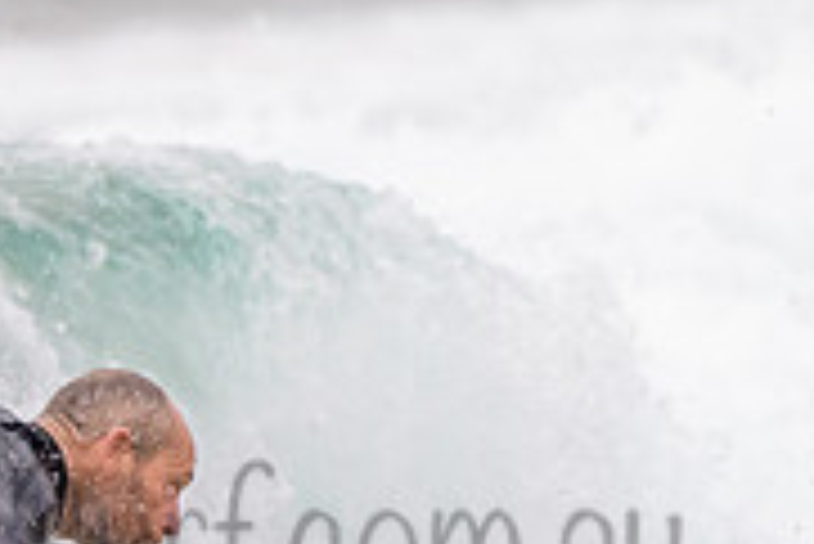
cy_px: 481
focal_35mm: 1968
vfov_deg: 0.7
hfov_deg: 1.0
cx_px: -15
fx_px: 44533
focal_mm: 500
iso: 400
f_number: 5.6
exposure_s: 1/800
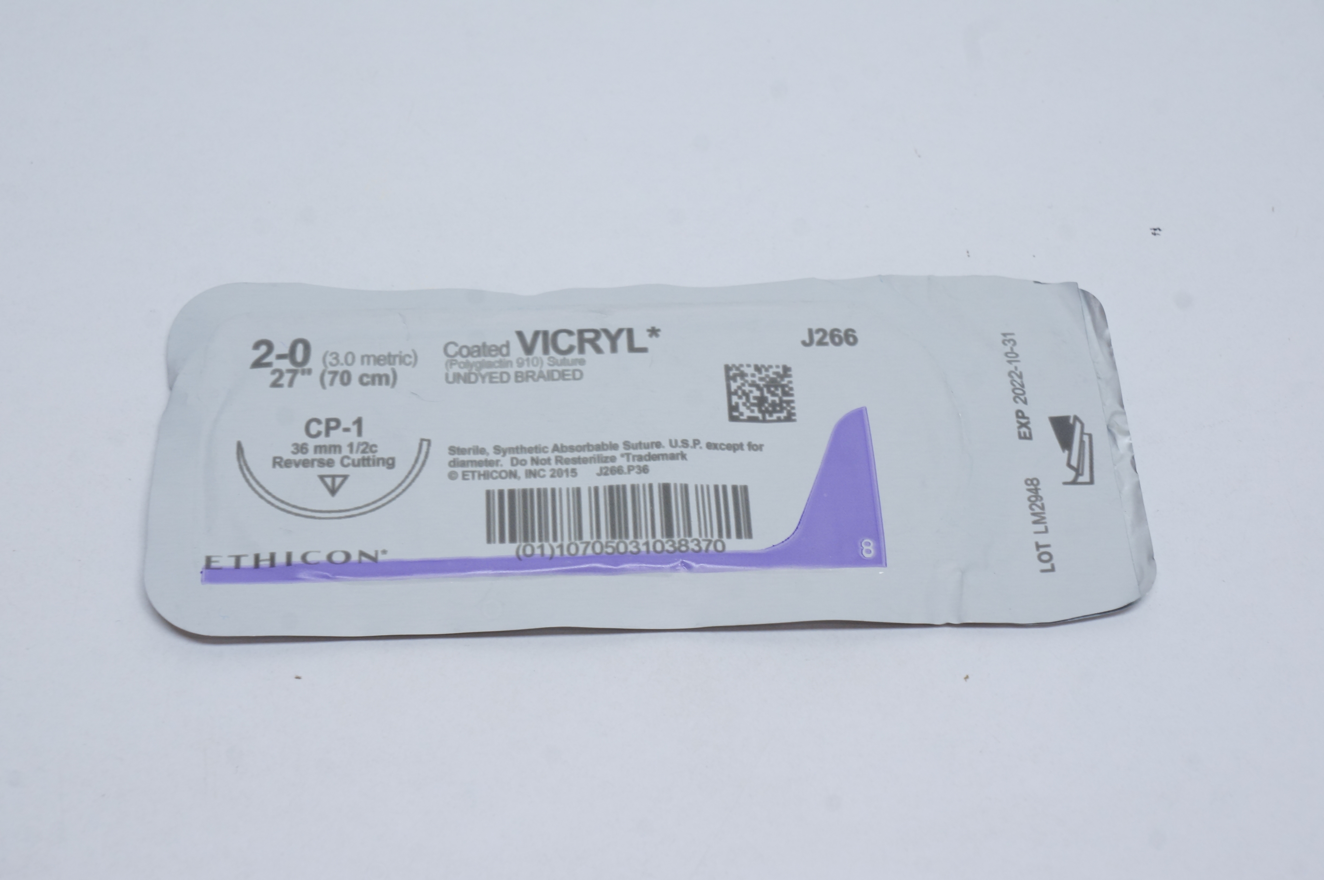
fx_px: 2425
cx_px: 662
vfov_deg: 20.6
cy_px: 440
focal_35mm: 66
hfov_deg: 30.5
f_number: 11
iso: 400
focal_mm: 44
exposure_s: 1/15
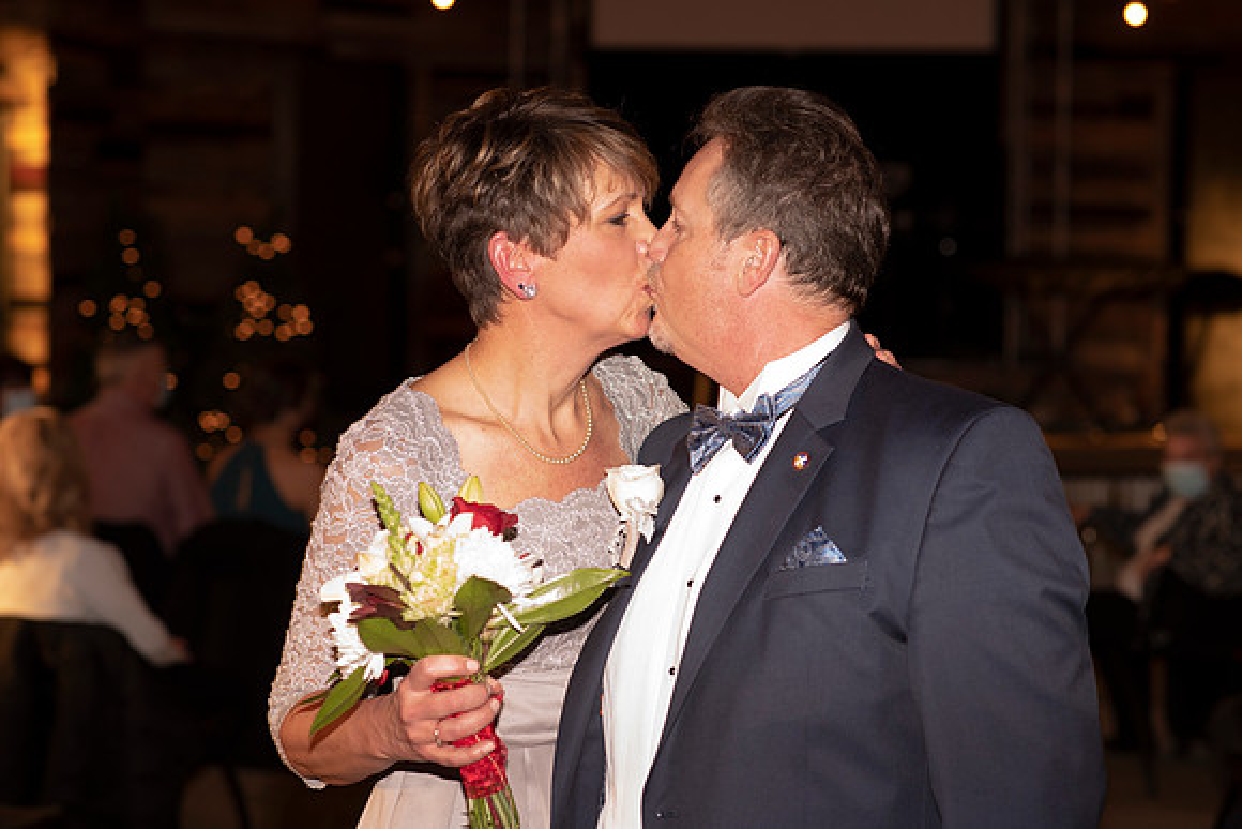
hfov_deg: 23.9
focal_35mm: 85
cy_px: 414
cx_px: 621
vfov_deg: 16.1
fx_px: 2933
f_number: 3.5
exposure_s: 1/160
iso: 500
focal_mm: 85
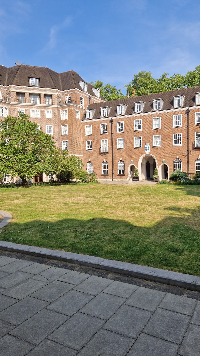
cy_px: 174
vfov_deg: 71.9
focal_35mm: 26
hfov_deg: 44.1
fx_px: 245
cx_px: 123
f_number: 1.8
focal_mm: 5.4
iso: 50
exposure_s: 1/1064
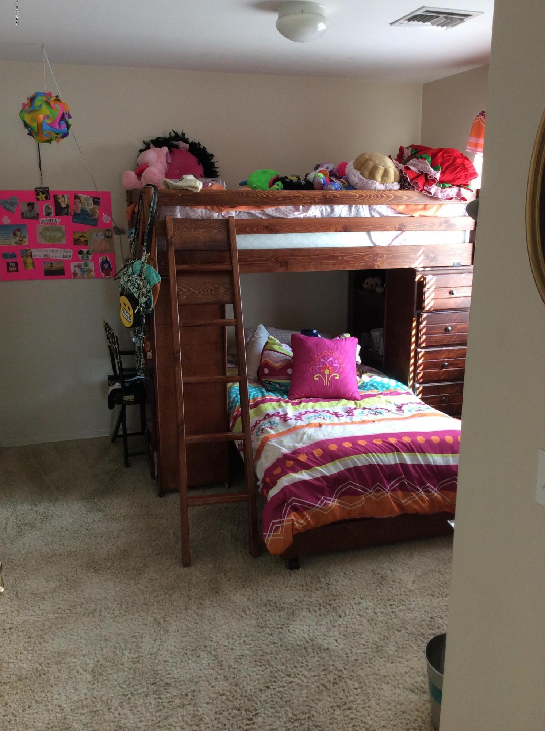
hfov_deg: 44.0
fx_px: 674
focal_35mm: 32
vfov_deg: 56.9
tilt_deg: -14.1
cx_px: 272
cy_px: 366
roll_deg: -1.2
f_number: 2.4
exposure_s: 1/24
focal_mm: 3.3
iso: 50
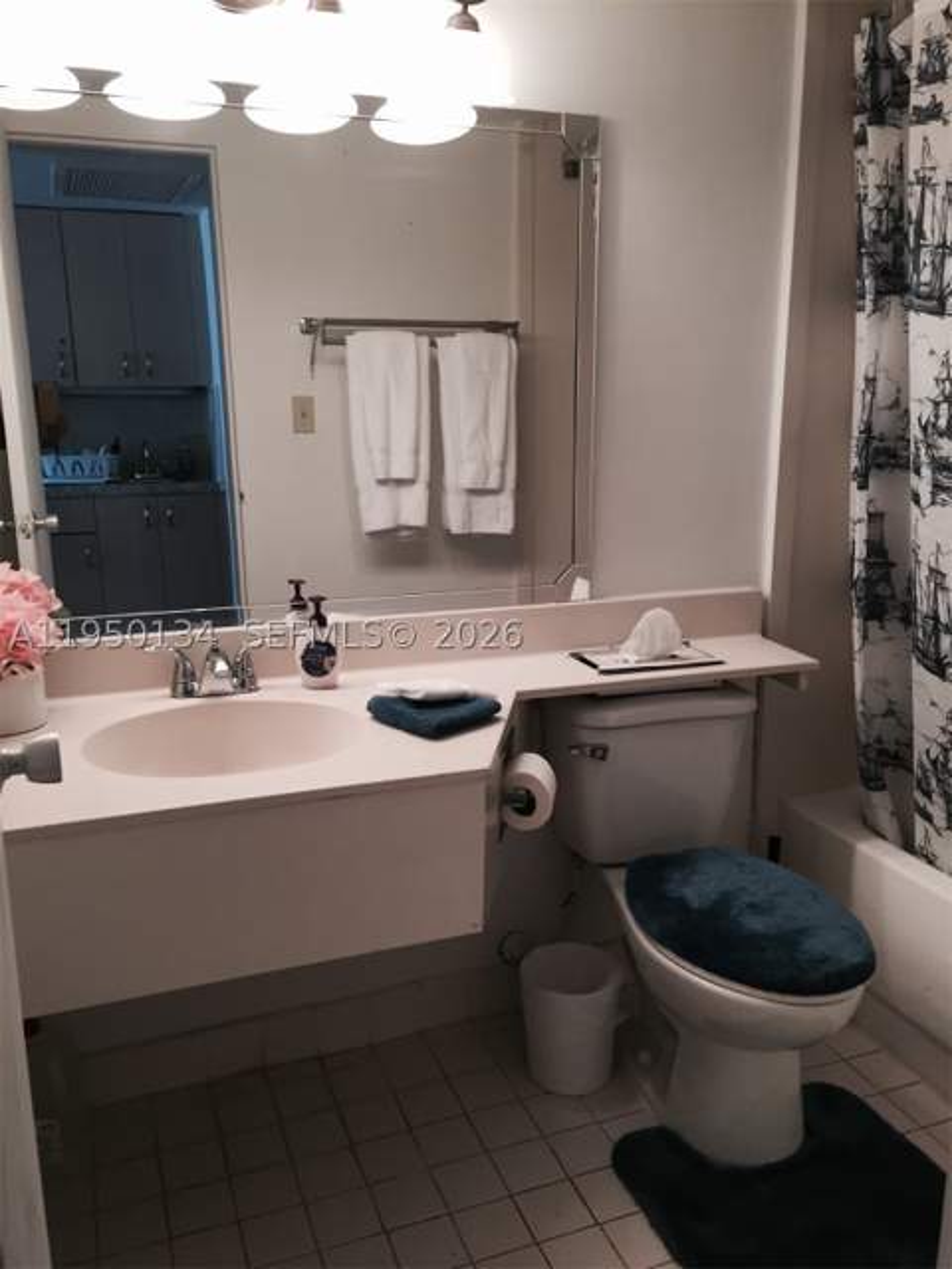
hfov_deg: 48.2
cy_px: 634
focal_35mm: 29
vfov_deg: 61.7
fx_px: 1063
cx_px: 476
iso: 80
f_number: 2.2
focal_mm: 4.15
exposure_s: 1/30
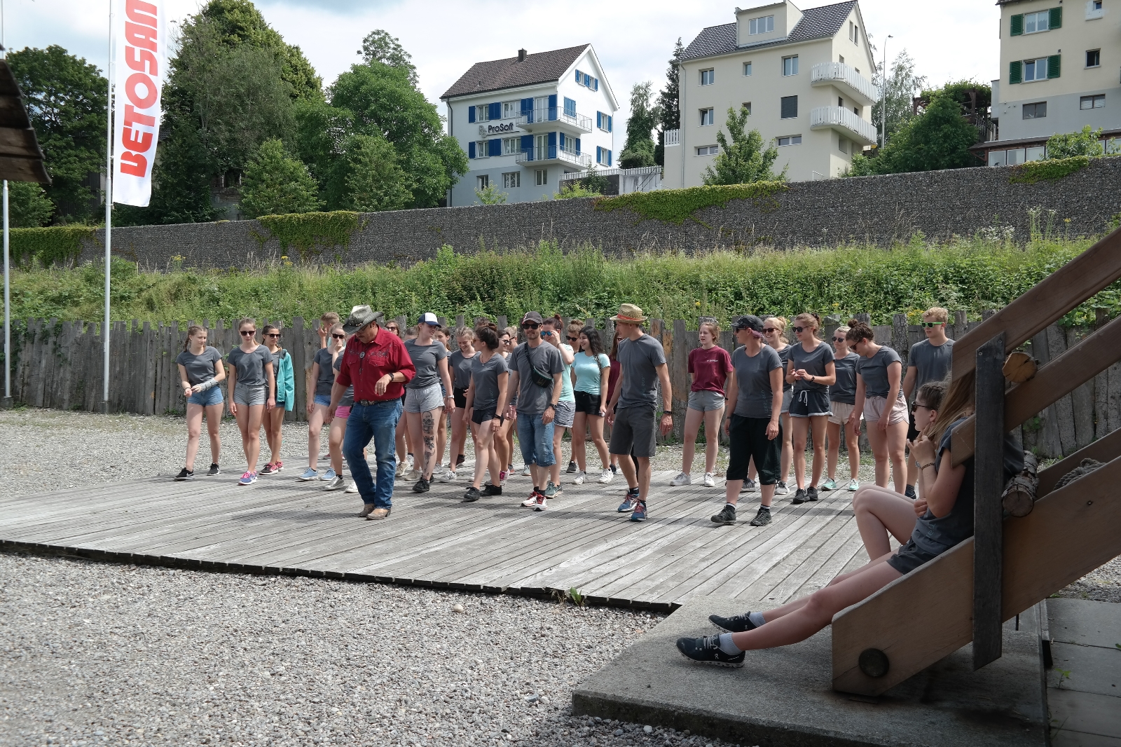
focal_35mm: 30
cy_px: 374
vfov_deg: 43.6
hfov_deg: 61.9
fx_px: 934
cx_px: 560
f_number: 6.3
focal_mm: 20
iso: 100
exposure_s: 1/250
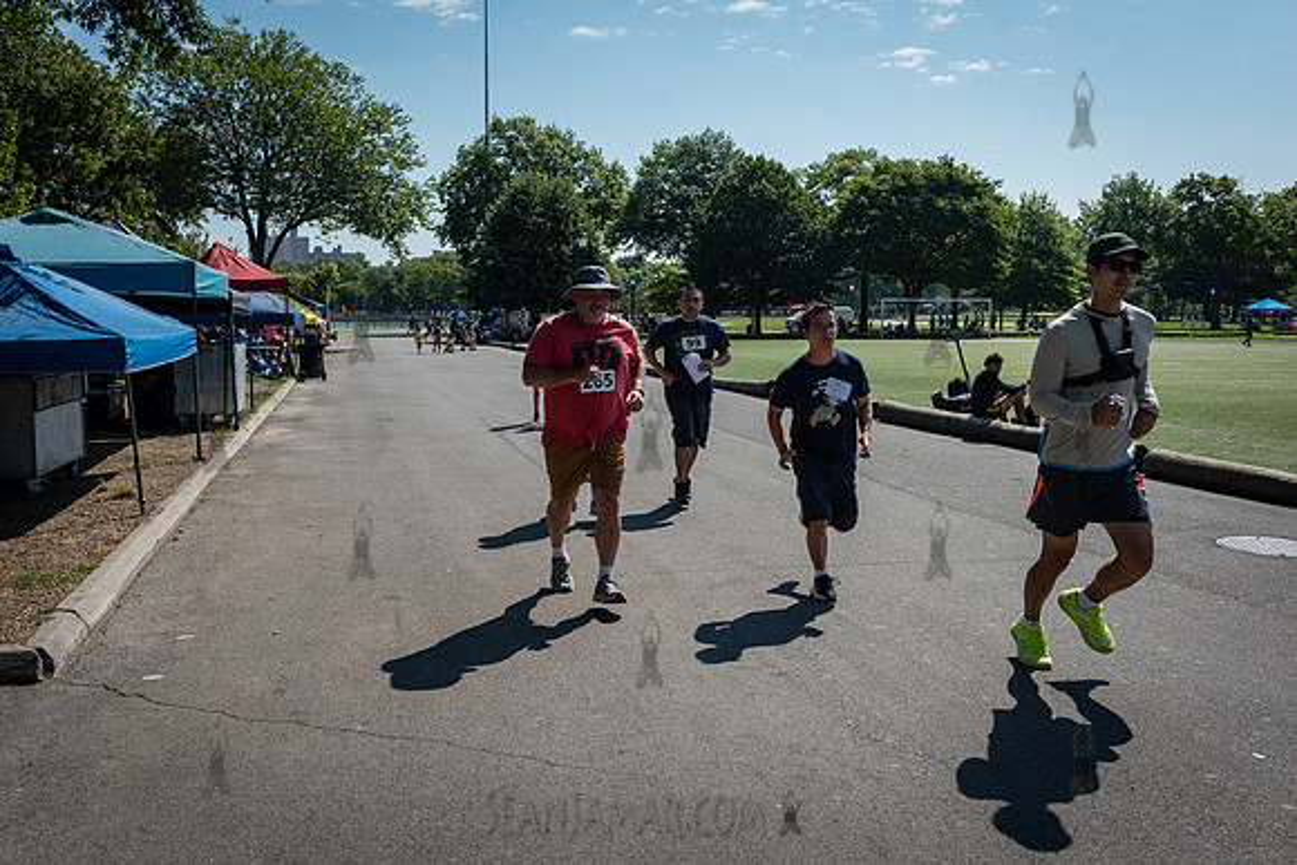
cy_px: 432
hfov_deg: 55.8
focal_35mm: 34
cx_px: 648
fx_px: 1225
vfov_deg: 38.9
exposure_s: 1/800
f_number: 6.3
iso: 200
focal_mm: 34
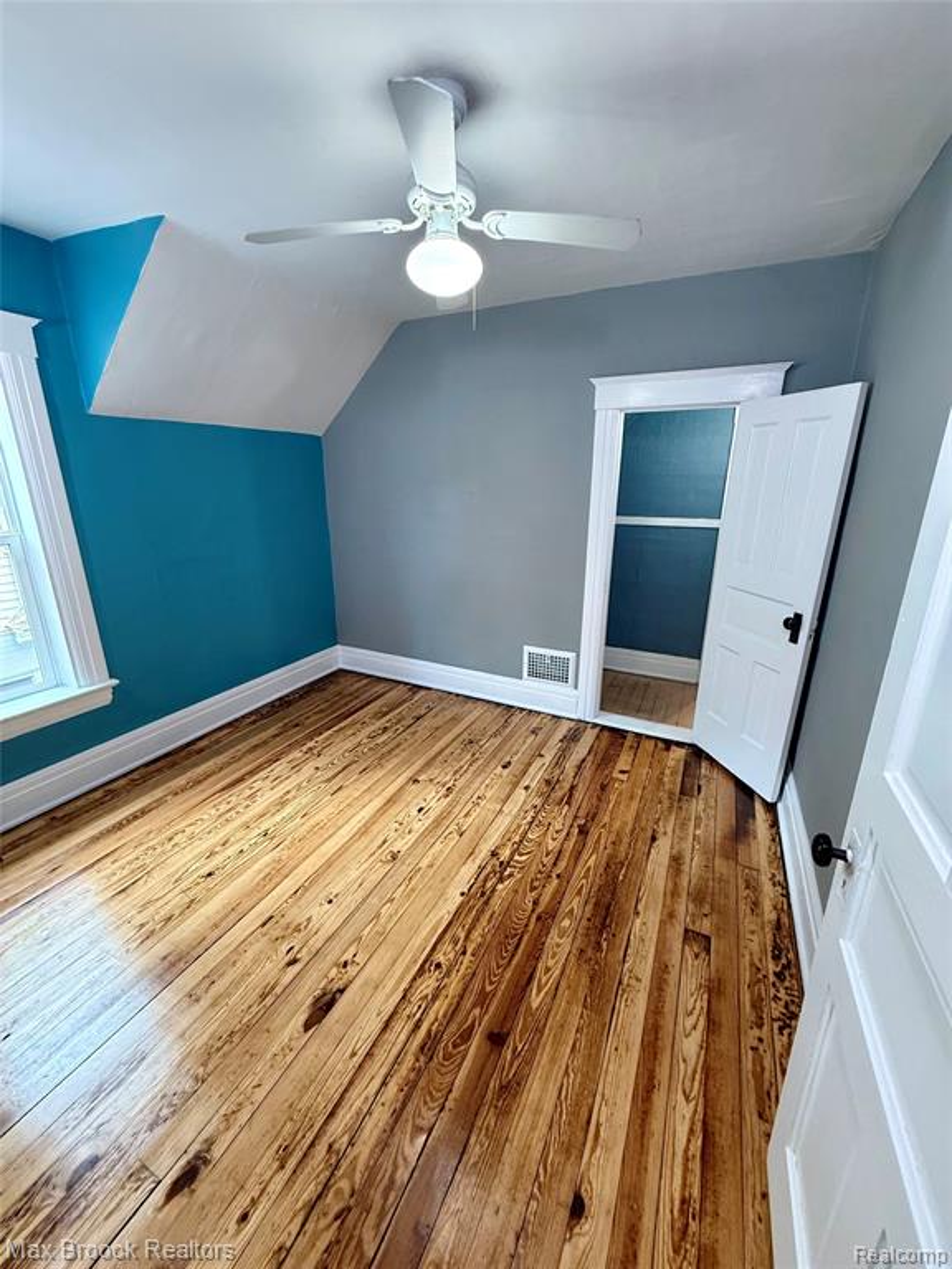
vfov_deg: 102.1
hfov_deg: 85.7
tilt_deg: -16.1
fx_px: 513
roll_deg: +0.2
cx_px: 476
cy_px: 634
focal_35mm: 14
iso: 400
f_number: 2.2
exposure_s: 1/60
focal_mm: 2.22
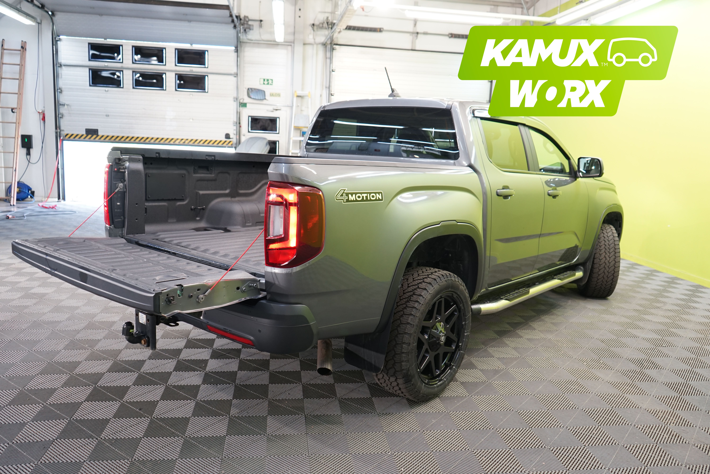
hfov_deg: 65.5
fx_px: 552
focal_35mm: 28
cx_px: 355
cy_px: 237
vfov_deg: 46.4
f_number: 4
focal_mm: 28
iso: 640
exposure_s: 1/30
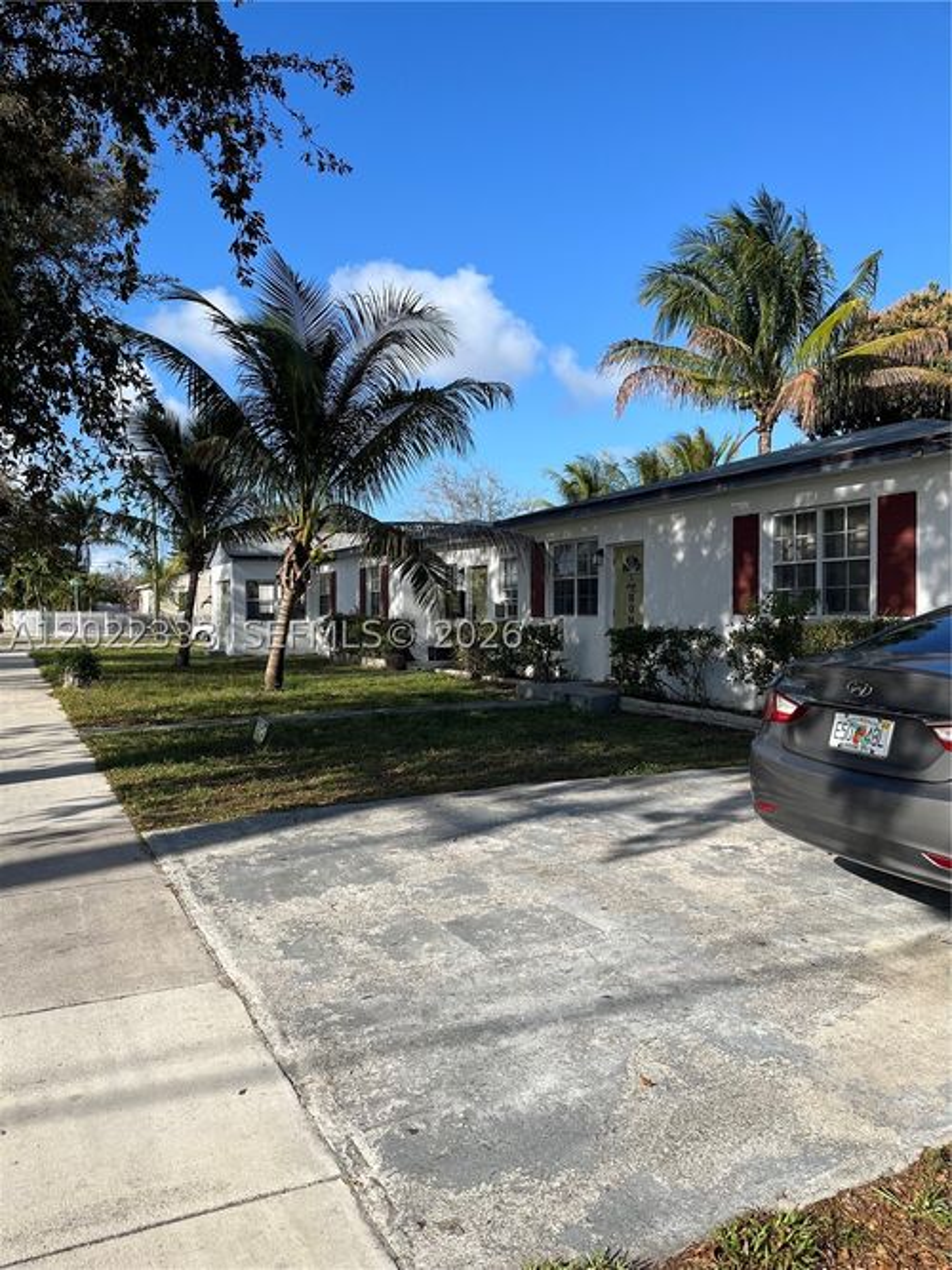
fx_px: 954
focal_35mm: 26
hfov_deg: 53.0
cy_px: 635
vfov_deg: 67.3
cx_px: 476
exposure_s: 1/2571
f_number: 1.6
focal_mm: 5.1
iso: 50
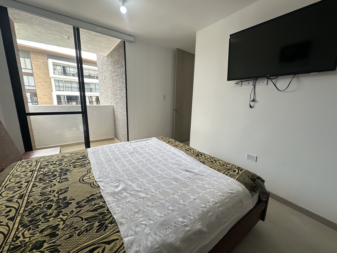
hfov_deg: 102.1
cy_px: 126
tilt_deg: -8.7
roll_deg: -3.2
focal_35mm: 14
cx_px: 168
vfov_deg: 85.7
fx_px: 136
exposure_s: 1/128
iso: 40
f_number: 2.2
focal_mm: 2.22
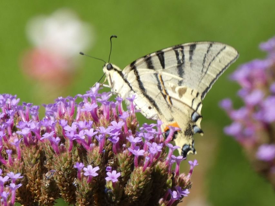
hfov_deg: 3.0
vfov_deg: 2.3
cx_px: 138
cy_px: 103
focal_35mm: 661
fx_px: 5252
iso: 80
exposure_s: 1/125
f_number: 5.6
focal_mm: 118.5
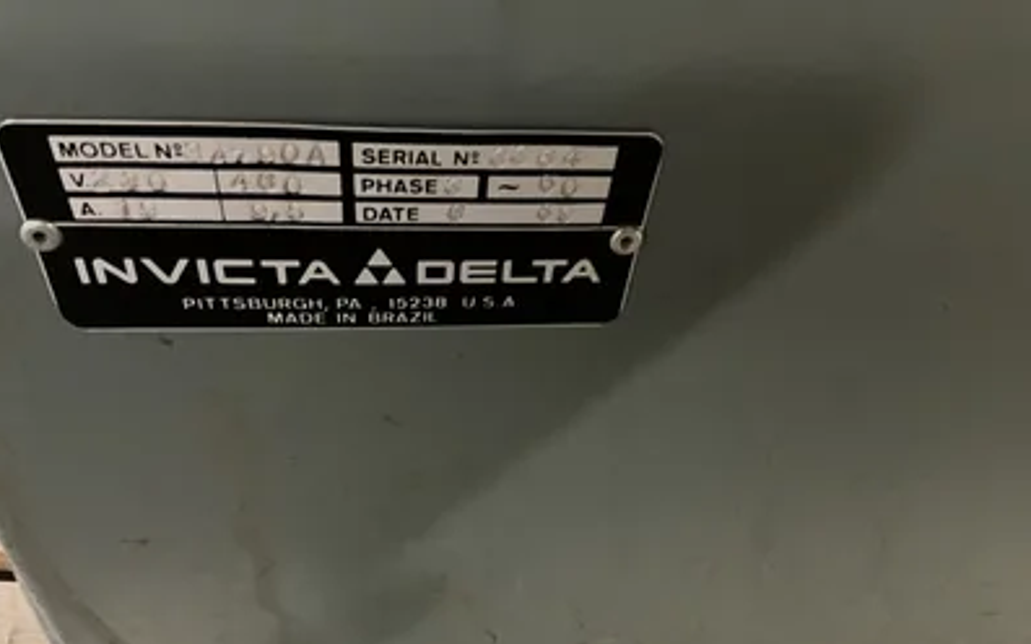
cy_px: 387
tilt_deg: -47.3
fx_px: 871
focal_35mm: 31
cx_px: 514
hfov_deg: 61.2
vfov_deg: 40.4
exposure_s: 1/17
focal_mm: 3
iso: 640
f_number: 1.8
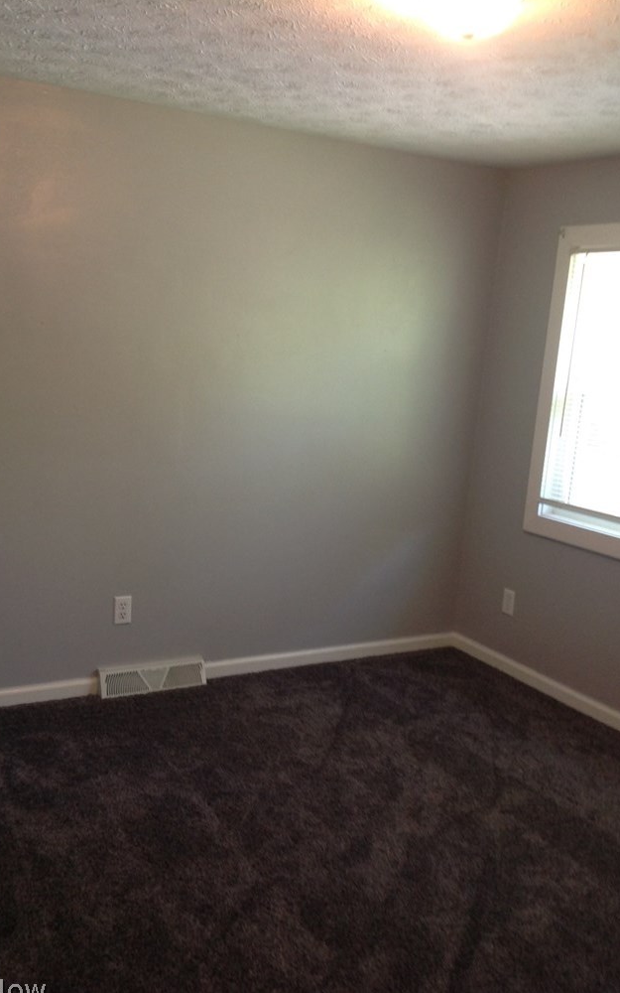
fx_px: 1027
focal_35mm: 38
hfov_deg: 33.6
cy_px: 503
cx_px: 290
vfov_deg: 51.5
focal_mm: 4.28
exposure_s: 1/15
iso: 100
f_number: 2.4
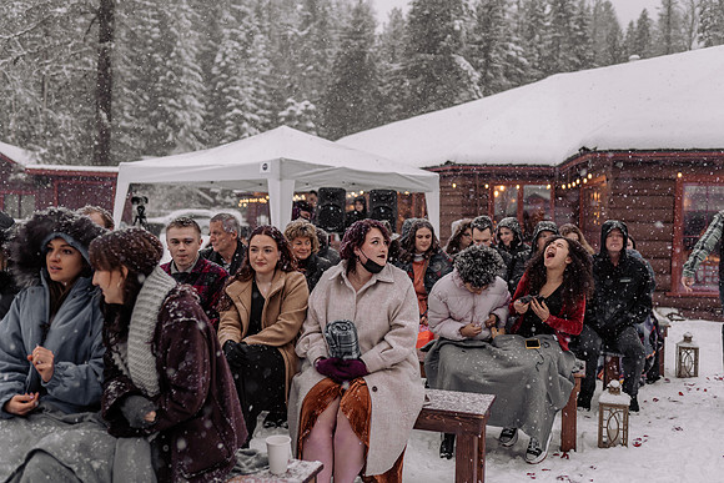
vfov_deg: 37.5
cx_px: 362
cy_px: 242
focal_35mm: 35
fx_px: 711
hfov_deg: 53.9
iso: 200
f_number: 2
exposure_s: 1/250
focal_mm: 35
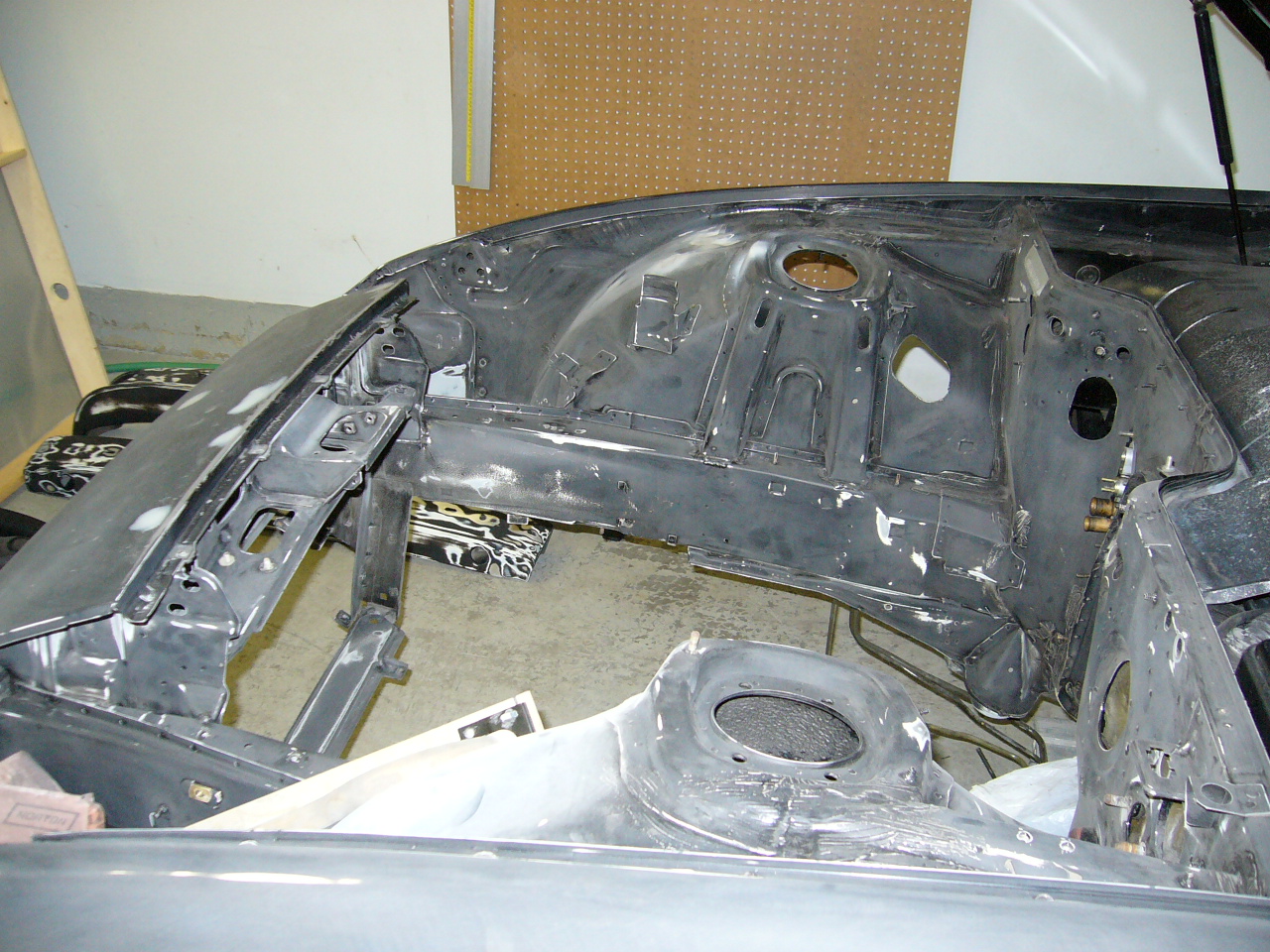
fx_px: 1284
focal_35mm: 35
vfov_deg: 40.7
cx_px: 635
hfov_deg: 52.6
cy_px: 476
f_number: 2.8
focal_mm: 5.8
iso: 300
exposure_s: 1/60
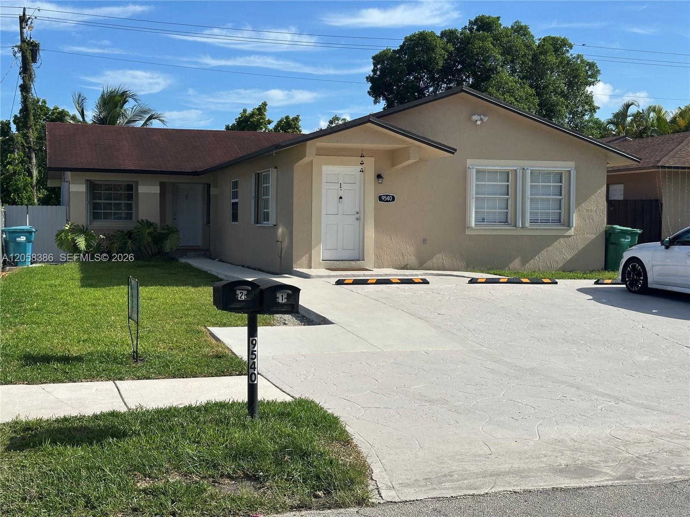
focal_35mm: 48
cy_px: 258
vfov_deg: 30.3
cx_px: 345
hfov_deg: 39.7
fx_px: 957
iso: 64
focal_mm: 6.86
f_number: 1.78
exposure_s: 1/5556
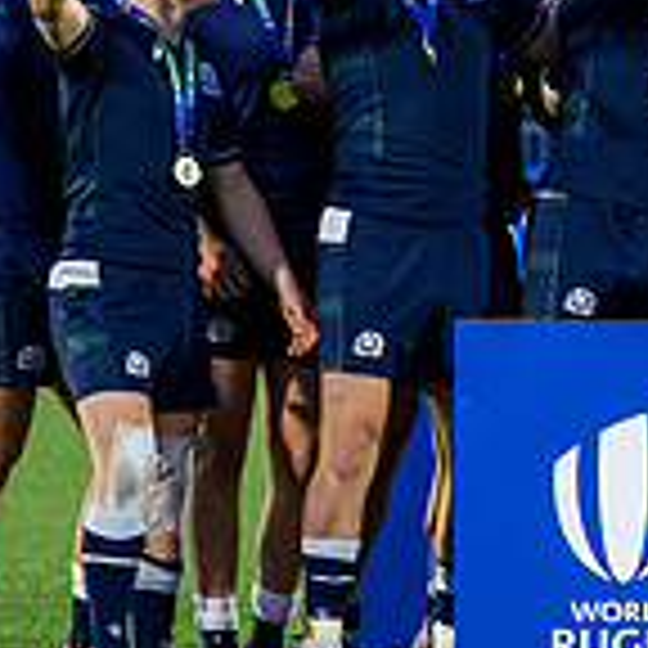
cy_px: 37
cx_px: 1218
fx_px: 11373
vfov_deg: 3.3
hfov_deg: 3.2
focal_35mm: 537
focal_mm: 145
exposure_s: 1/1000
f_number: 3.2
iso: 3200
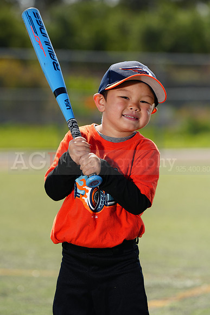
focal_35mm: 200
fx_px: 1749
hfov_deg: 6.9
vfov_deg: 10.3
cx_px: 105
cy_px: 158
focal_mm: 200
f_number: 5
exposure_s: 1/250
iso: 50
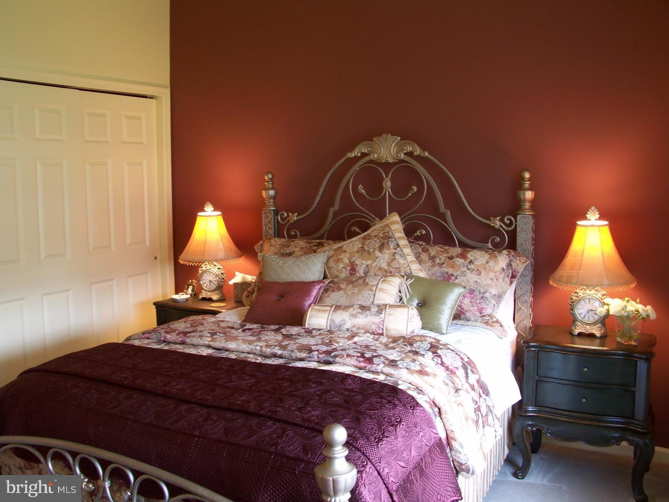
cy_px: 251
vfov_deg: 42.9
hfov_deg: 55.4
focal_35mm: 33
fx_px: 638
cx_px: 334
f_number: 5.6
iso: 64
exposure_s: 1/2
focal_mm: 5.85
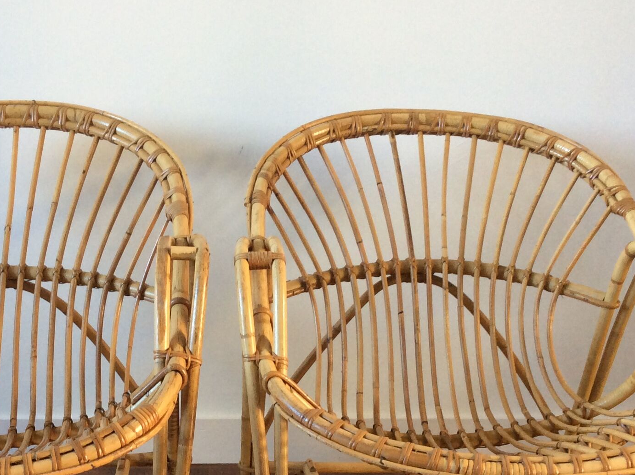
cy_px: 348
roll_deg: -1.9
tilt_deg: -18.4
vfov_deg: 24.1
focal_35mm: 60
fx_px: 1099
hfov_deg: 32.0
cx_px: 224
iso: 64
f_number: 2.4
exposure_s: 1/25
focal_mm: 3.3
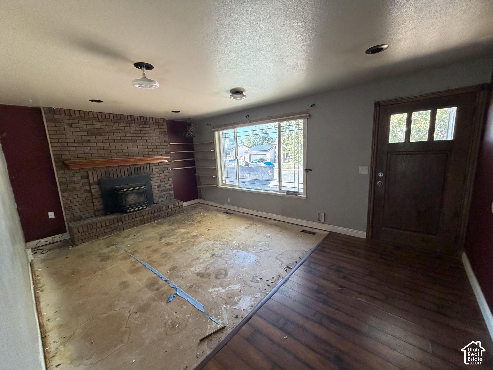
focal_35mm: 14
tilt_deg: -7.5
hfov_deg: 102.1
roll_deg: +4.2
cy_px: 185
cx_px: 246
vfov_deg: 85.7
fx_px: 199
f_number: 2.2
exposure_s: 1/90
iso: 320
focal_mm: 2.22
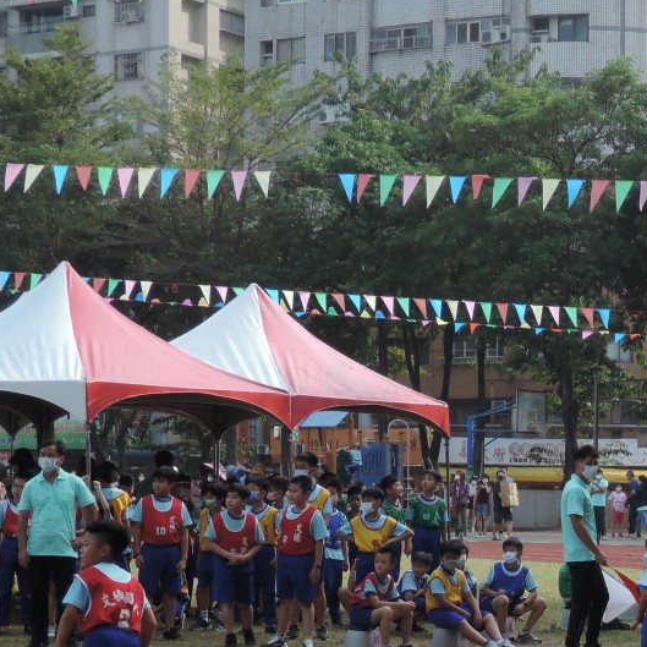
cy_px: 541
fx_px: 2263
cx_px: 591
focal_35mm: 107
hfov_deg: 16.1
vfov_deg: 16.1
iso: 640
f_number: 3.2
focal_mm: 10.7
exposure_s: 1/2000
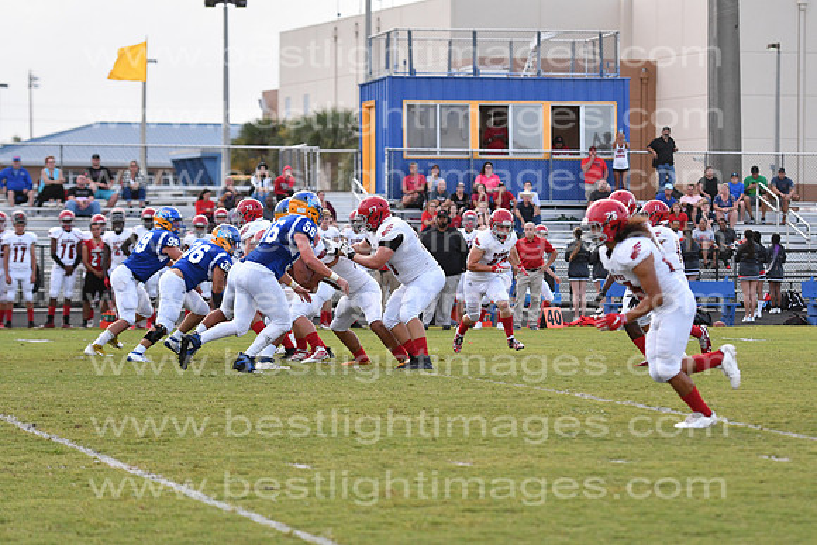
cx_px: 408
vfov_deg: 8.7
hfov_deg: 13.0
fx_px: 3575
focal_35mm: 158
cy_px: 272
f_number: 3.2
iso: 1600
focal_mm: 105
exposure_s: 1/1600
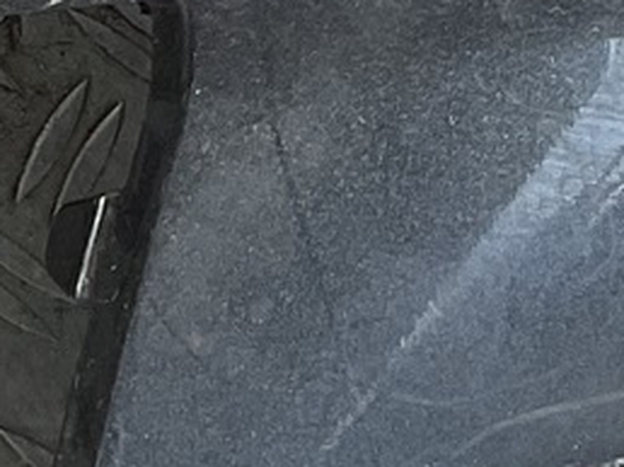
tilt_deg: -40.9
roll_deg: -36.4
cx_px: 513
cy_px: -1282
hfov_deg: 8.7
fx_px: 4088
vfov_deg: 5.7
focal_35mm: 227
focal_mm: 3
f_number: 1.8
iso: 16
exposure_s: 1/331
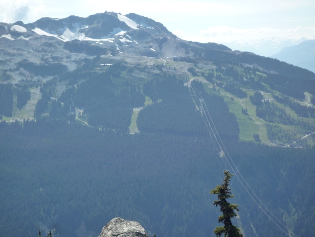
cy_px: 118
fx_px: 728
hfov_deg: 24.4
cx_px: 158
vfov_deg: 18.4
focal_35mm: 80
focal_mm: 14.1
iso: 200
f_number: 5.2
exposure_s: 1/500
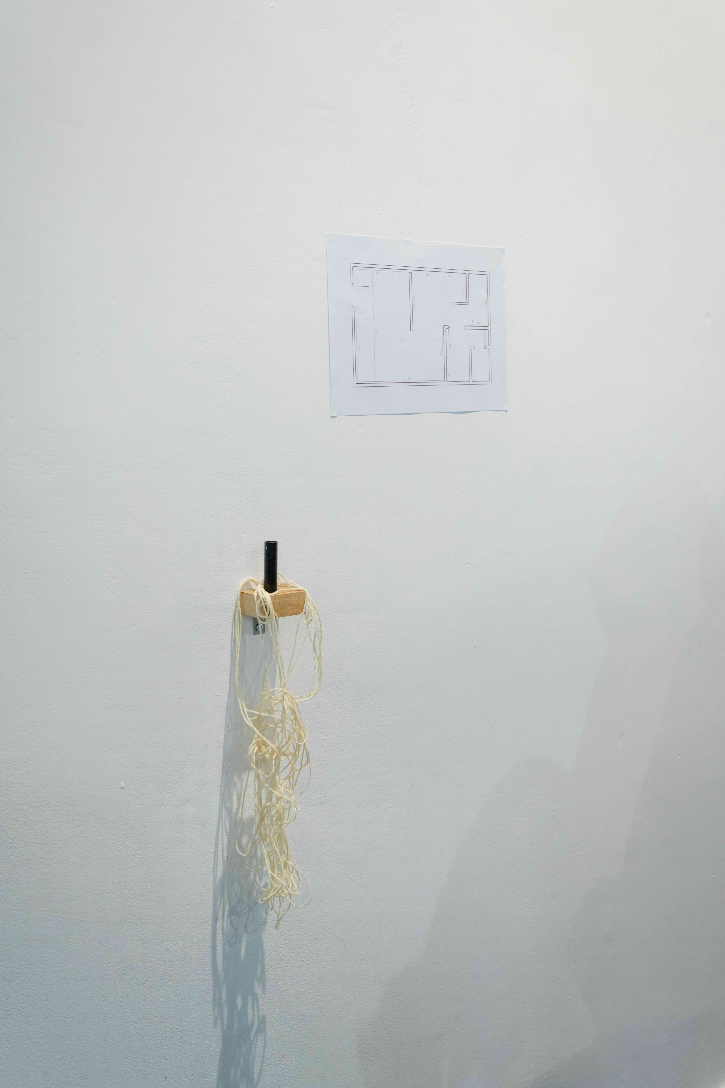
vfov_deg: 50.7
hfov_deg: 35.1
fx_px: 1148
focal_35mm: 38
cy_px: 544
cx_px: 362
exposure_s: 1/100
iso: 640
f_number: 4
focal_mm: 38
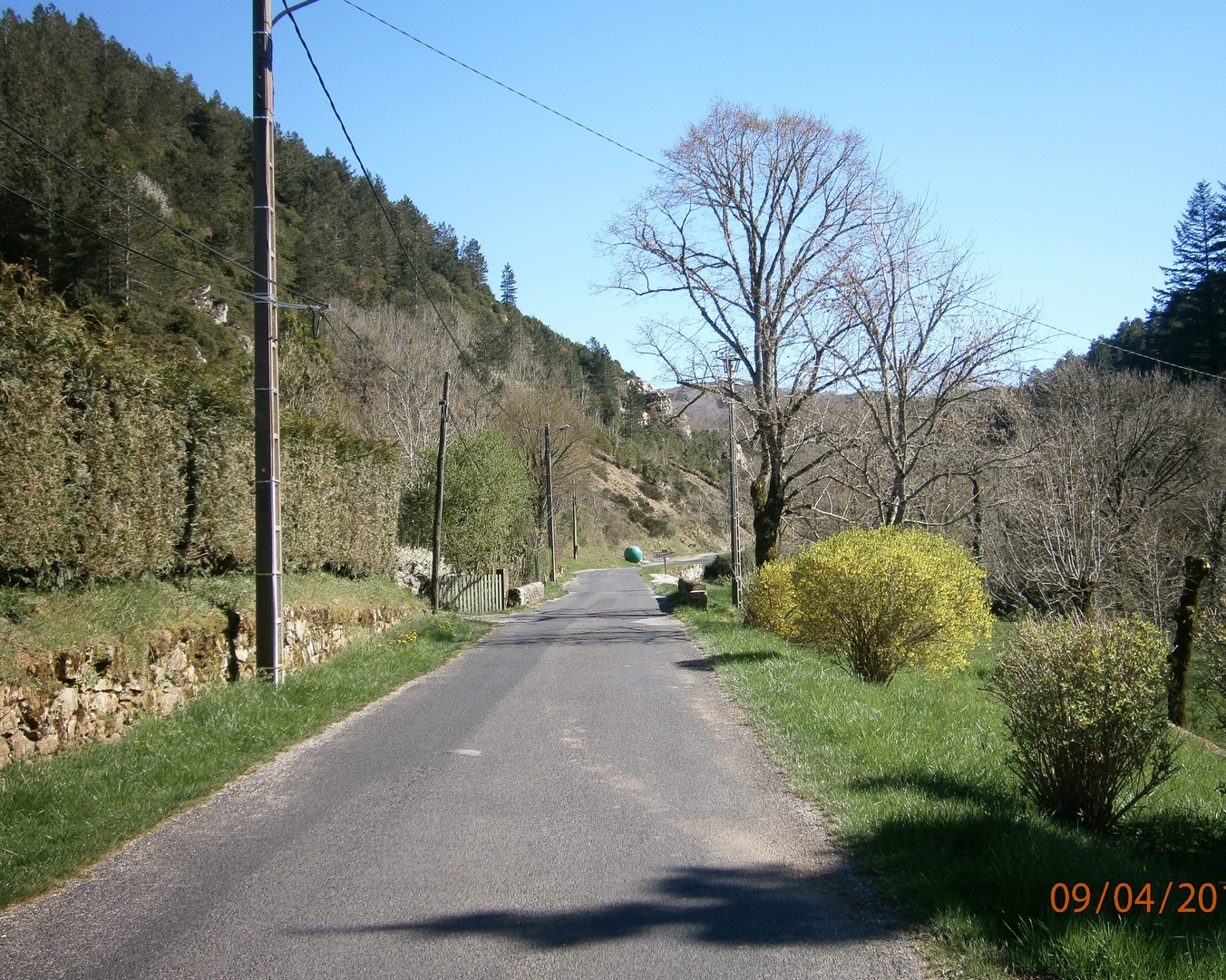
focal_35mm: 39
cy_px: 495
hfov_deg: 46.8
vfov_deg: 38.2
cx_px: 661
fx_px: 1415
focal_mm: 6.4
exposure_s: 1/500
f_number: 3.1
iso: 80
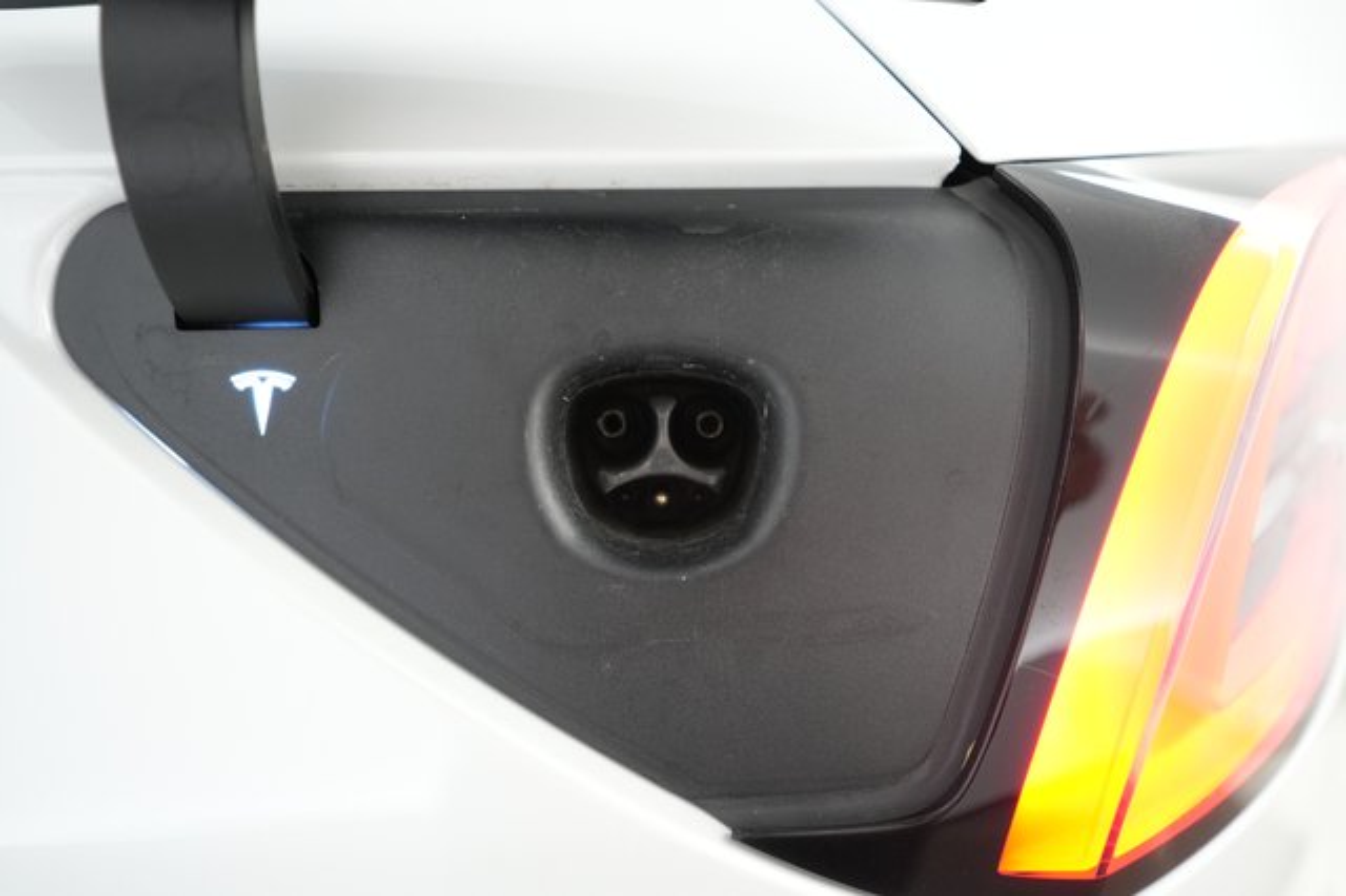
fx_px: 972
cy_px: 448
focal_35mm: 26
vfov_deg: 49.5
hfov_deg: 69.4
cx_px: 673
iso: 1600
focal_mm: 26
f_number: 2.8
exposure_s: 1/80
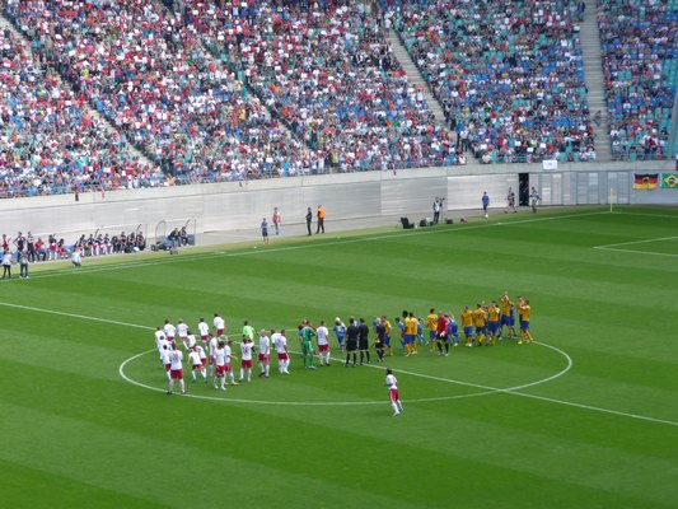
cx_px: 339
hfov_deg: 16.5
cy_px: 254
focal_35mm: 119
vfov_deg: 12.5
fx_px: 2331
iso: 100
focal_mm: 20.3
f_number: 4.7
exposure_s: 1/80
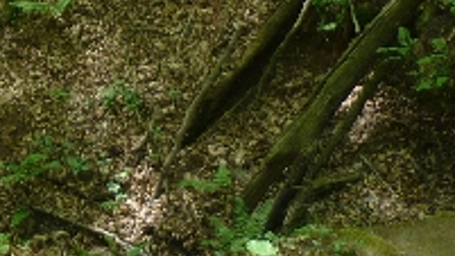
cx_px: -95
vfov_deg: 8.6
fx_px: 1616
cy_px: -237
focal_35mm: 134
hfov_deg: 15.4
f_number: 2.8
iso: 80
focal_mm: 5.5
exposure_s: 1/60
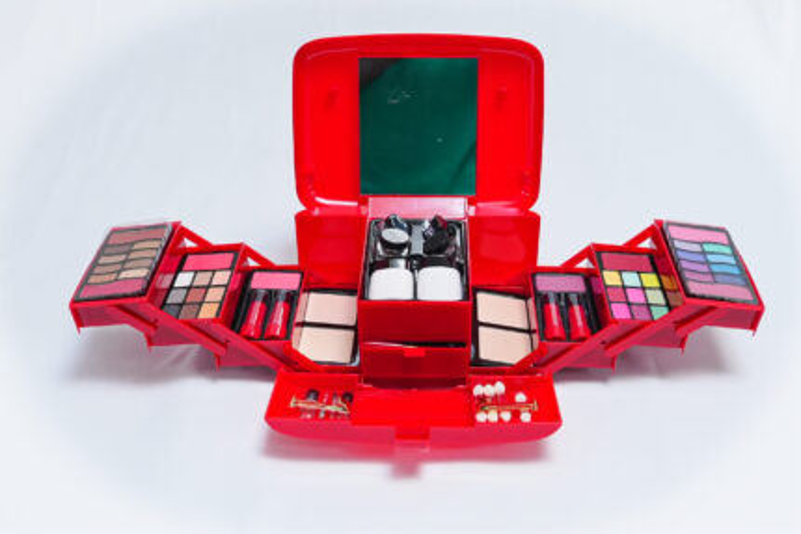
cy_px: 267
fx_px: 957
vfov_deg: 31.2
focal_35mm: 43
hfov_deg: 45.4
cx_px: 400
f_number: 5
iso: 3200
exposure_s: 1/640
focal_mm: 29
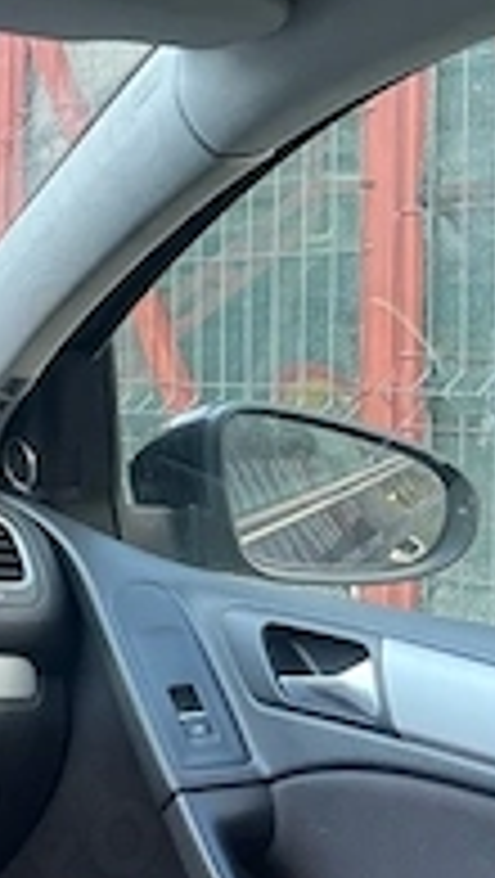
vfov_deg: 24.4
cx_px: -648
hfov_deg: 11.7
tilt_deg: +0.3
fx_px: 2026
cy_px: 329
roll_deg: -0.2
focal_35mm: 87
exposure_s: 1/121
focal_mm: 5.7
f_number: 1.5
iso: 50
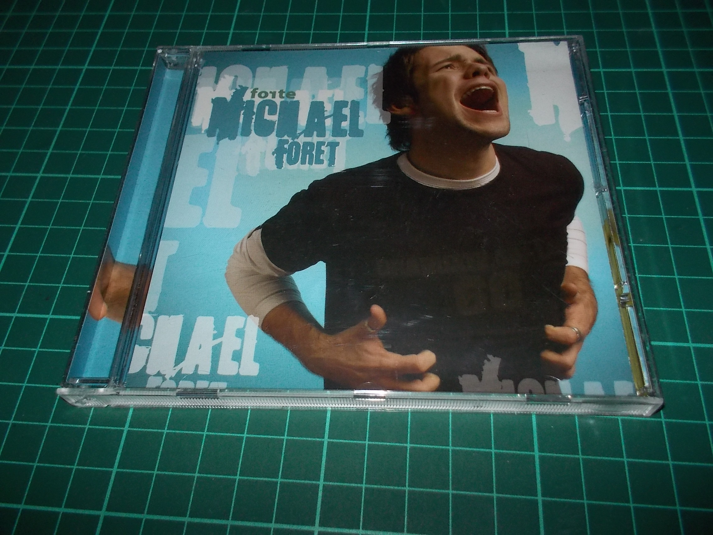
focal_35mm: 29
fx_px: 597
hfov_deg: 61.7
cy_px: 268
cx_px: 356
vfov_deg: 48.2
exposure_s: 1/30
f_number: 3.3
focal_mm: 4.1
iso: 200
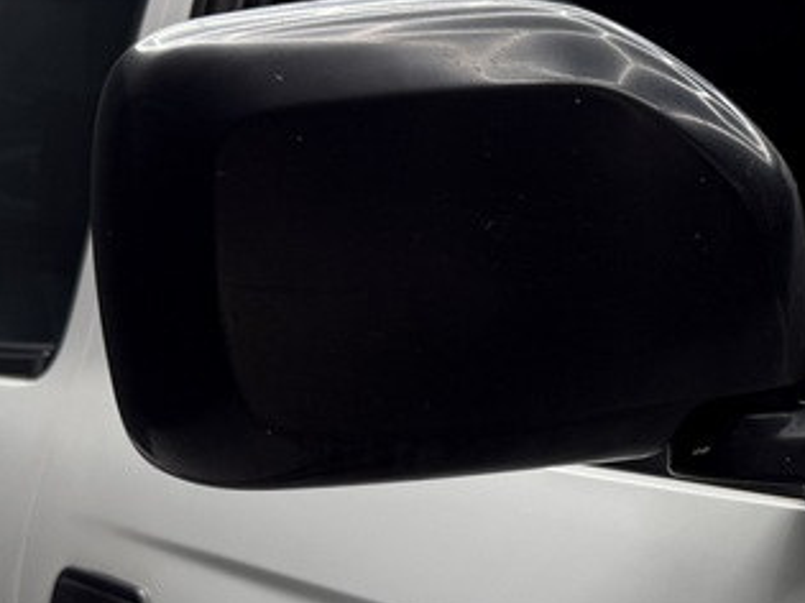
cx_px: 1002
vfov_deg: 18.6
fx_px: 1813
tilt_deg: -5.3
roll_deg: +1.1
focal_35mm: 78
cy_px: 537
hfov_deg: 22.7
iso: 64
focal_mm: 6.76
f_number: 1.78
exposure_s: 1/100
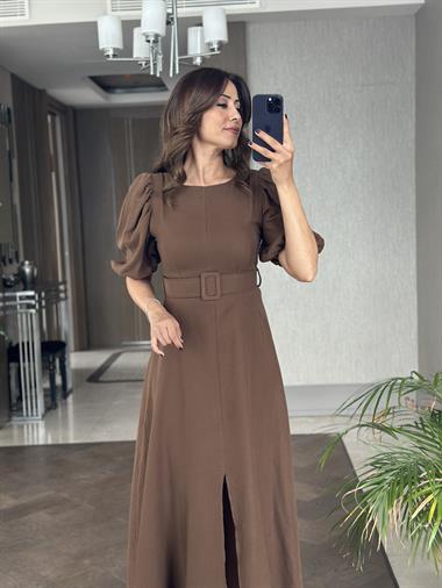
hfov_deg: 30.3
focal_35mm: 48
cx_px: 221
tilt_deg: -19.0
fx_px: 817
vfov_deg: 39.6
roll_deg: +3.5
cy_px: 294
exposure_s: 1/60
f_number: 1.78
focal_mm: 6.86
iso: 160
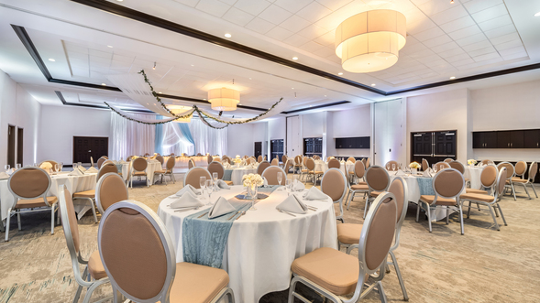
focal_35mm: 16
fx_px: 229
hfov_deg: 99.4
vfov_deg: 67.0
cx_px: 274
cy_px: 147
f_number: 8
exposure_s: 1/1.25
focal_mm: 15
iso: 500
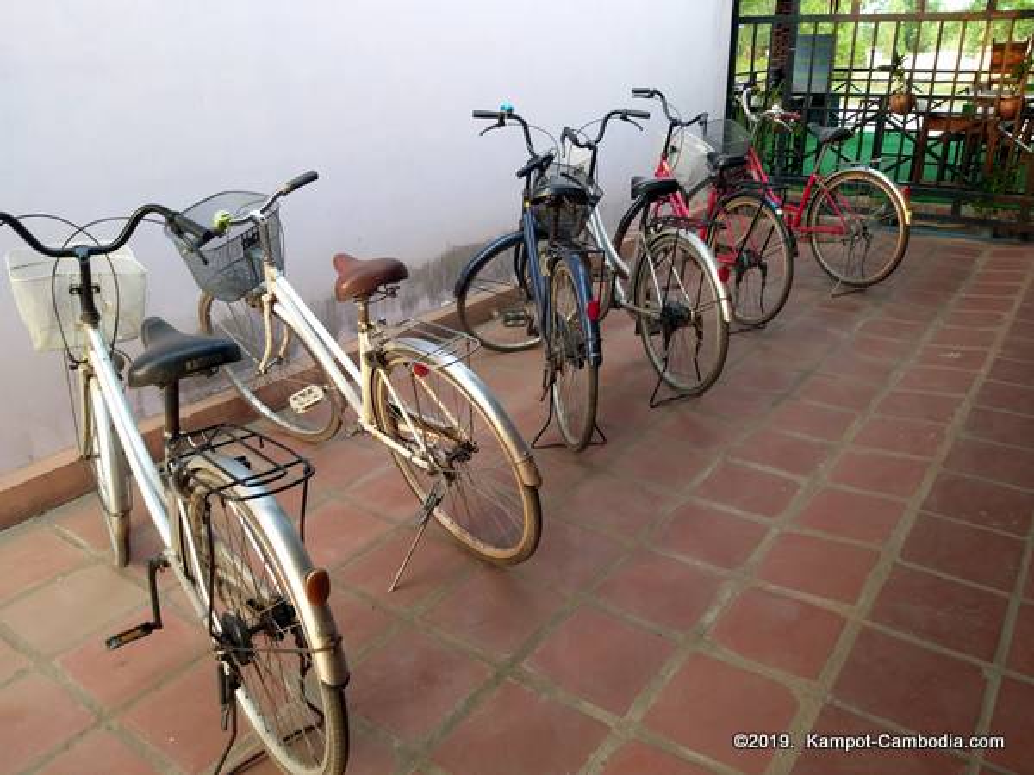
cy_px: 388
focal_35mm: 26
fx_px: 777
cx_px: 517
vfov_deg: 53.1
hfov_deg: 67.3
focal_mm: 3.93
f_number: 1.7
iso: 64
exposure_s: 1/50
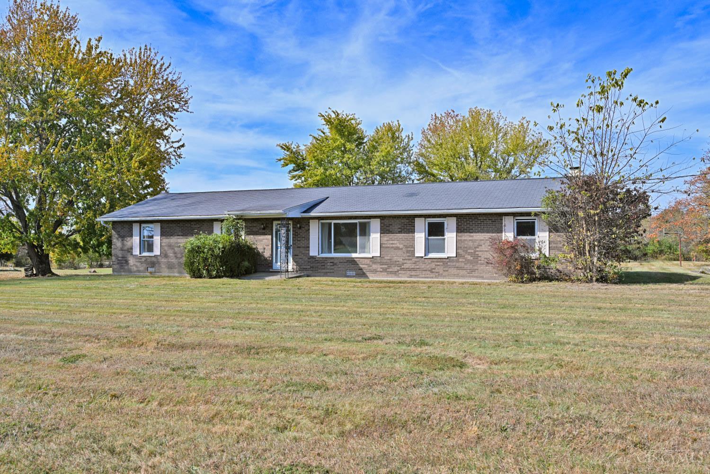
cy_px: 237
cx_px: 355
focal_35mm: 30
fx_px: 592
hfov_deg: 61.9
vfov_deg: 43.6
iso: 100
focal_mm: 30
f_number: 7.1
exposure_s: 1/400
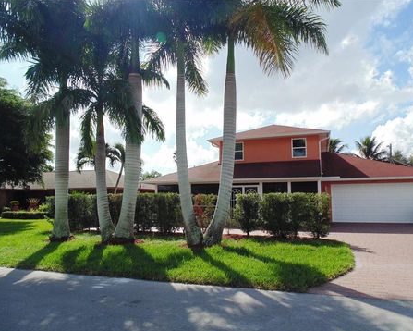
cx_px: 213
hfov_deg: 70.2
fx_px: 293
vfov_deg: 58.8
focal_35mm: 24
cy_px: 171
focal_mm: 4
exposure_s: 1/125
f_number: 9.7
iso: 80
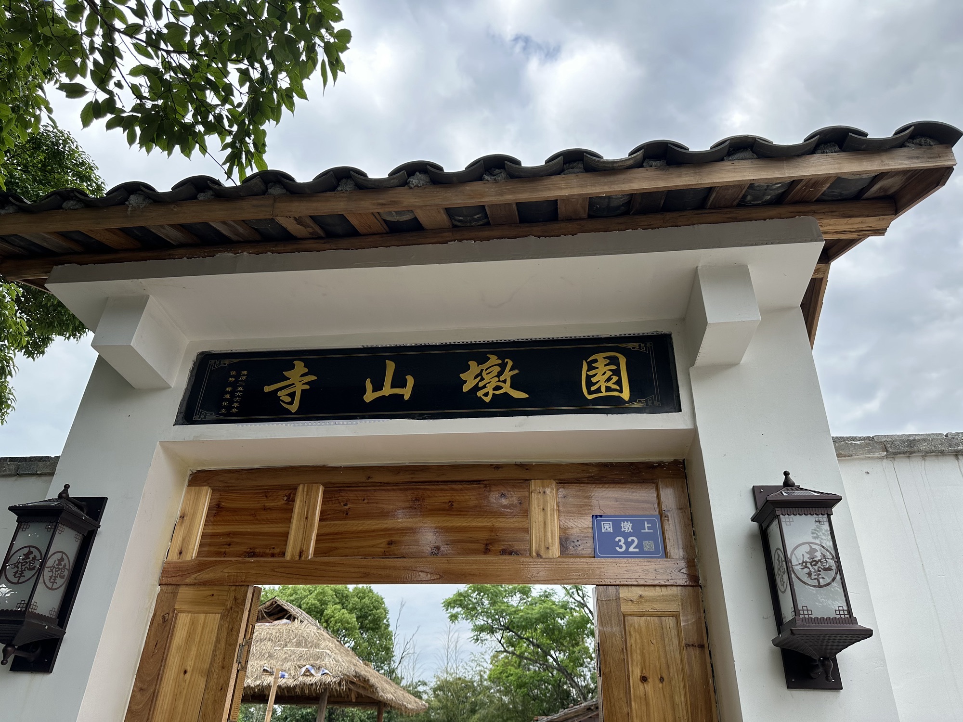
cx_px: 482
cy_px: 361
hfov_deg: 71.6
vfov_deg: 56.8
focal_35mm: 24
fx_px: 668
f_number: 1.78
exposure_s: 1/1357
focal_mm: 6.86
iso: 80
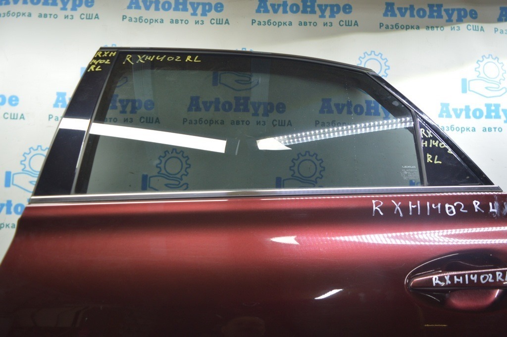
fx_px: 380
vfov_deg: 47.9
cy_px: 168
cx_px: 254
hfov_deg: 67.4
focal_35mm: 27
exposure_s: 1/40
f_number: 3.5
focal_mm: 18
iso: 400
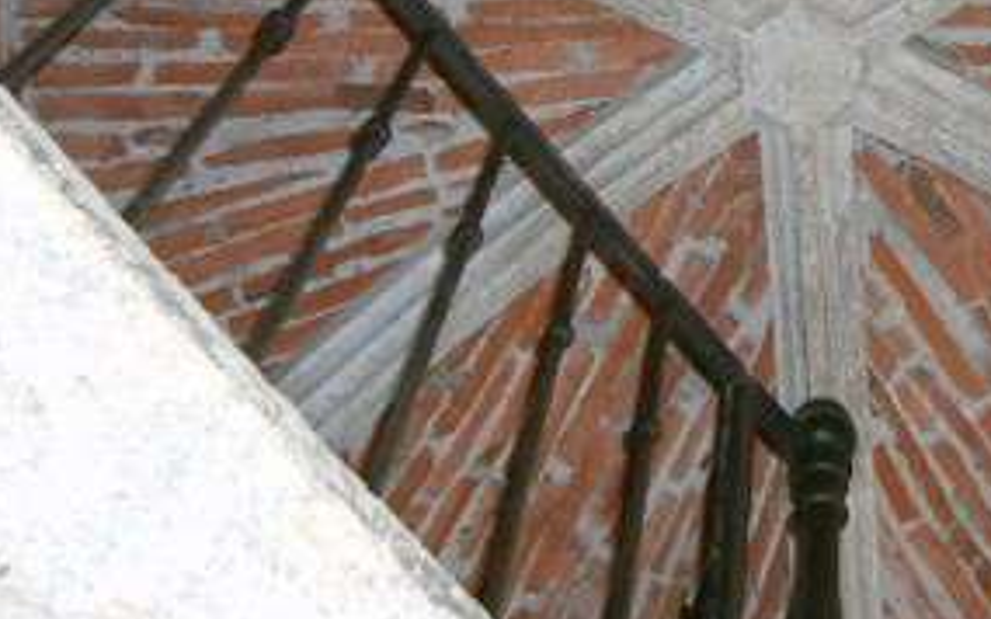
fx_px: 2106
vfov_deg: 16.6
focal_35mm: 78
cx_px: 859
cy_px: 101
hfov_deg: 25.8
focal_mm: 5.8
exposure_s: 1/30
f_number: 2.8
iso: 139
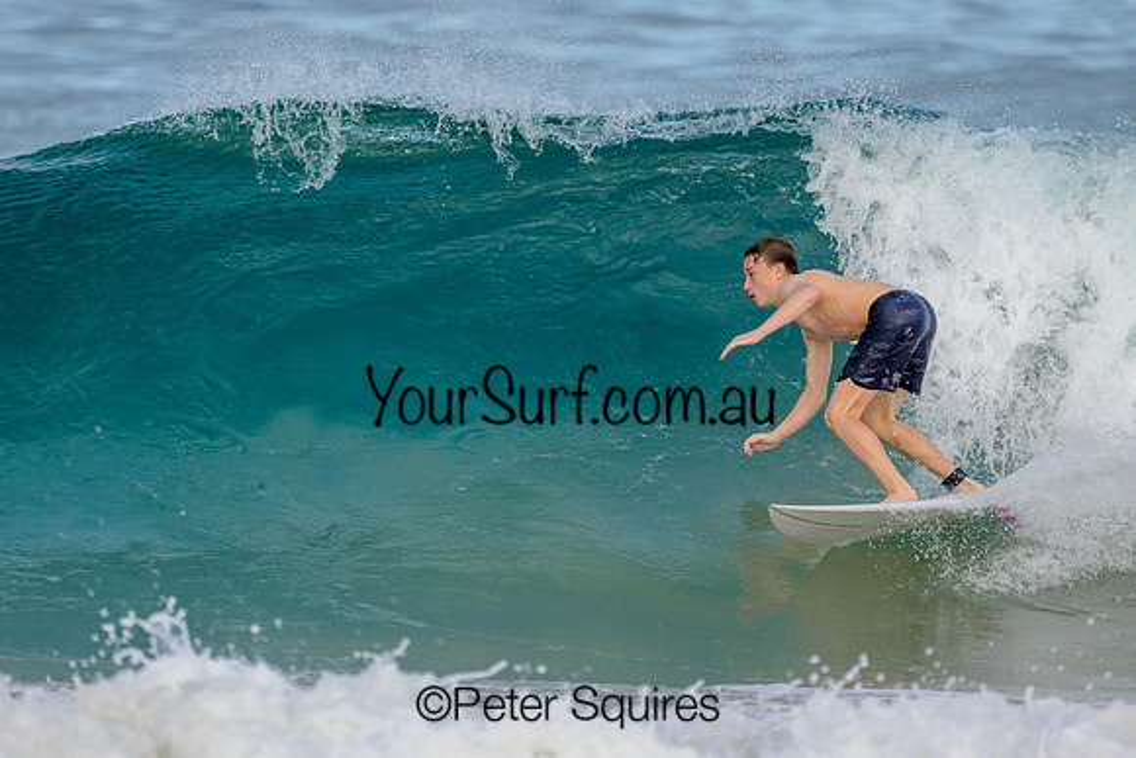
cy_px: 358
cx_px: 565
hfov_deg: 2.4
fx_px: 27369
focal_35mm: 867
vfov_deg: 1.6
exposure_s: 1/2000
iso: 720
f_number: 6.3
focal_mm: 800
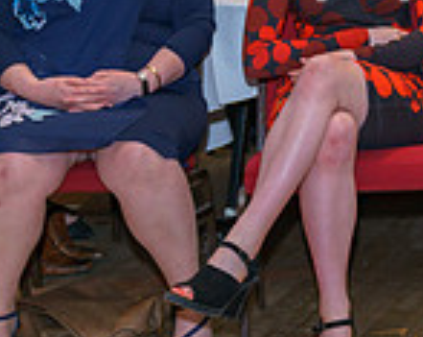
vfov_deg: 10.3
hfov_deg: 11.7
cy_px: -58
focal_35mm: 147
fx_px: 1837
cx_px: 854
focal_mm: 34
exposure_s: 1/100
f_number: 3.5
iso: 200
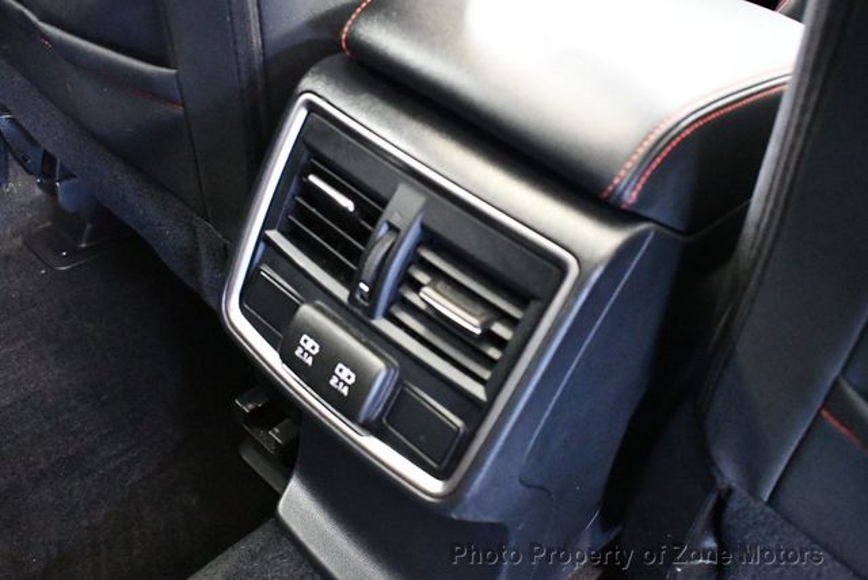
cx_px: 434
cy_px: 290
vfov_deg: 36.9
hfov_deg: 53.1
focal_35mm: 36
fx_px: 869
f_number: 3.5
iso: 12800
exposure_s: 1/50
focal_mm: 18
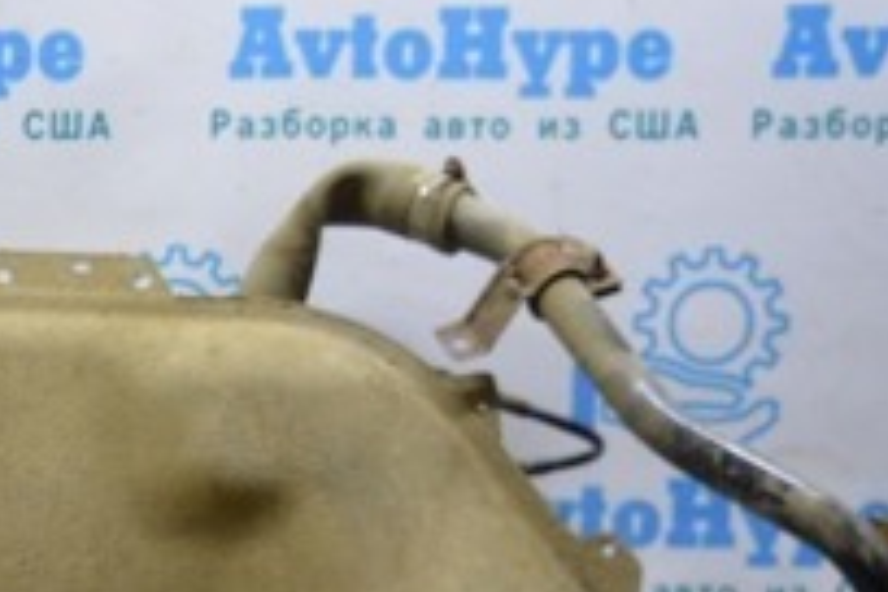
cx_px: -122
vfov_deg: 11.2
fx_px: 2900
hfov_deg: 16.8
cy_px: 873
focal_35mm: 118
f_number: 4
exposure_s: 1/60
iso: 400
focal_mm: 25
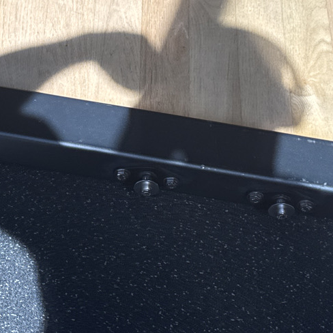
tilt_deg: -49.6
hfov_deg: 19.2
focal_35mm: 87
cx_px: -27
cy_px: 124
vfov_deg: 19.9
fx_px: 947
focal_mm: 6.76
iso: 80
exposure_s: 1/436
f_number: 1.78
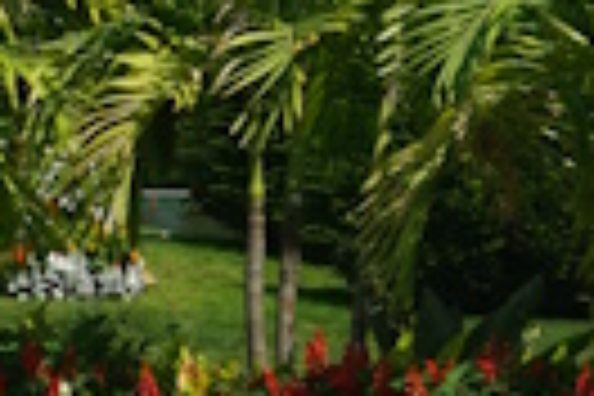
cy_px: -461
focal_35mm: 244
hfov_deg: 7.9
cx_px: 1350
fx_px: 4026
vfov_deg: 5.5
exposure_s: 1/125
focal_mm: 31
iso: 100
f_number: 11
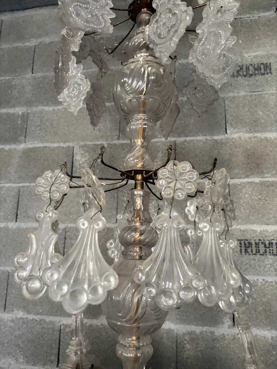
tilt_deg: +11.6
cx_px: 138
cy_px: 184
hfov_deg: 53.1
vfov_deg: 67.3
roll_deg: -2.0
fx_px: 277
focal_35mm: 26
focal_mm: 5.96
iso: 640
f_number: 1.6
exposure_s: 1/32
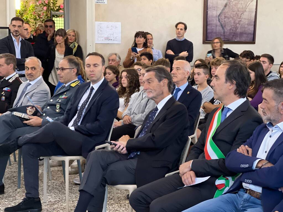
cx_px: 142
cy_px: 106
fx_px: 630
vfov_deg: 19.1
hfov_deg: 25.3
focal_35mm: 77
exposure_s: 1/34
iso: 640
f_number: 2.8
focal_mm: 9
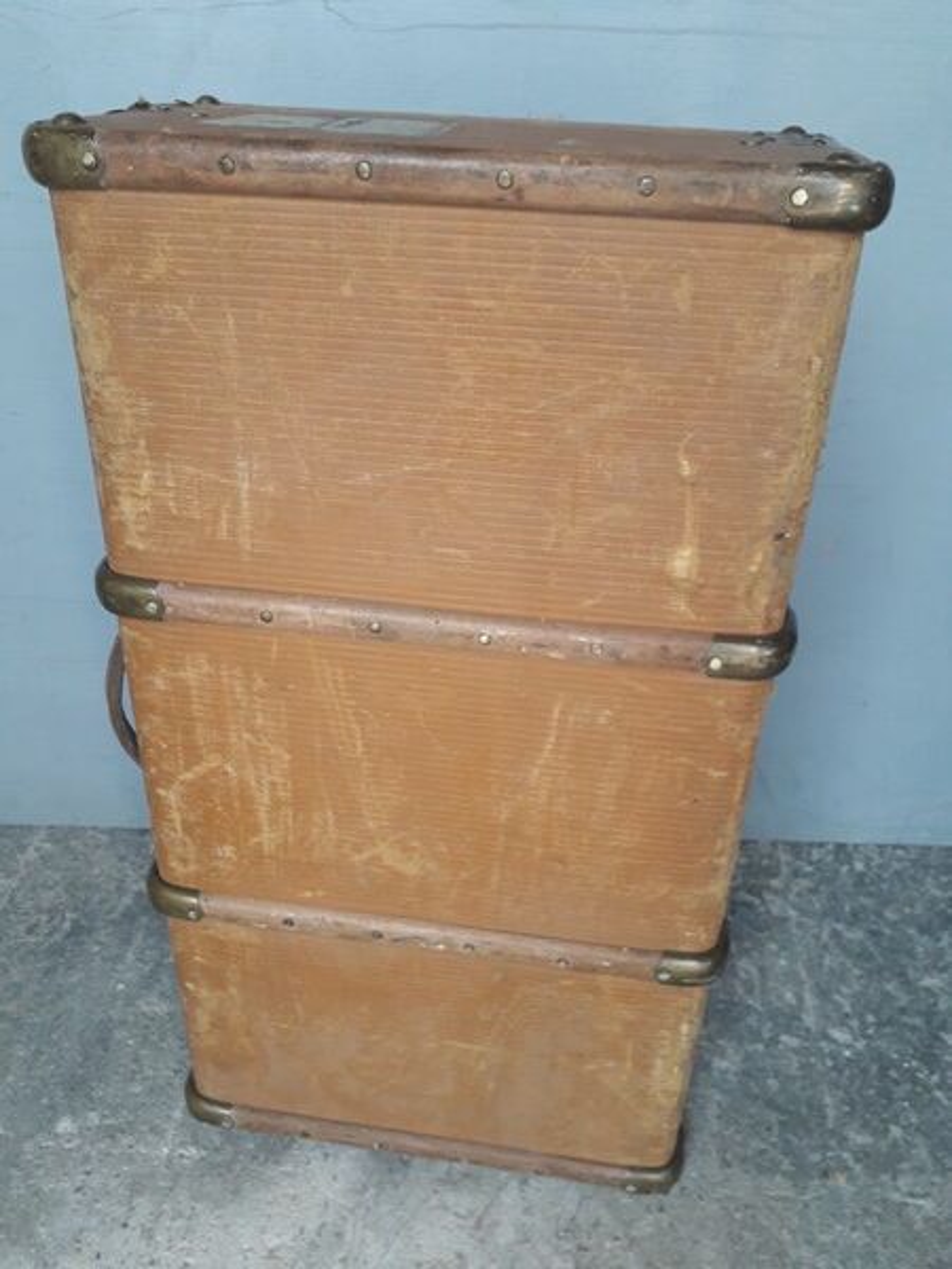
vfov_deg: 65.3
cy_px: 634
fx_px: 990
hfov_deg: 51.4
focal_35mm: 27
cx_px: 476
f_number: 1.9
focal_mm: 3.6
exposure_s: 1/100
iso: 80
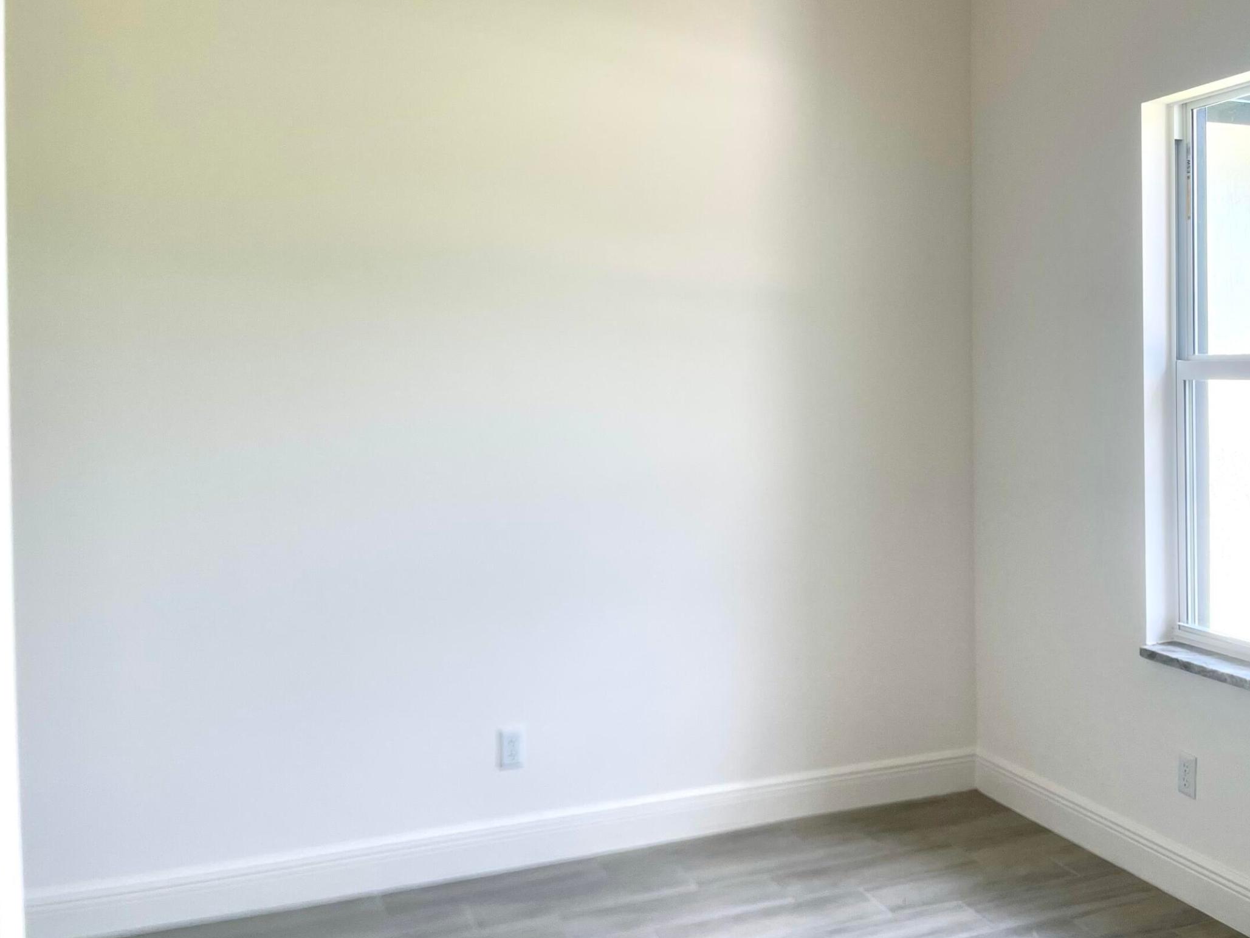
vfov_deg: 40.6
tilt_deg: -1.4
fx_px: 1264
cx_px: 841
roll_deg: -0.1
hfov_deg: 51.6
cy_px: 394
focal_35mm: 35
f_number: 1.6
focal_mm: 5.1
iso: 32
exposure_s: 1/291
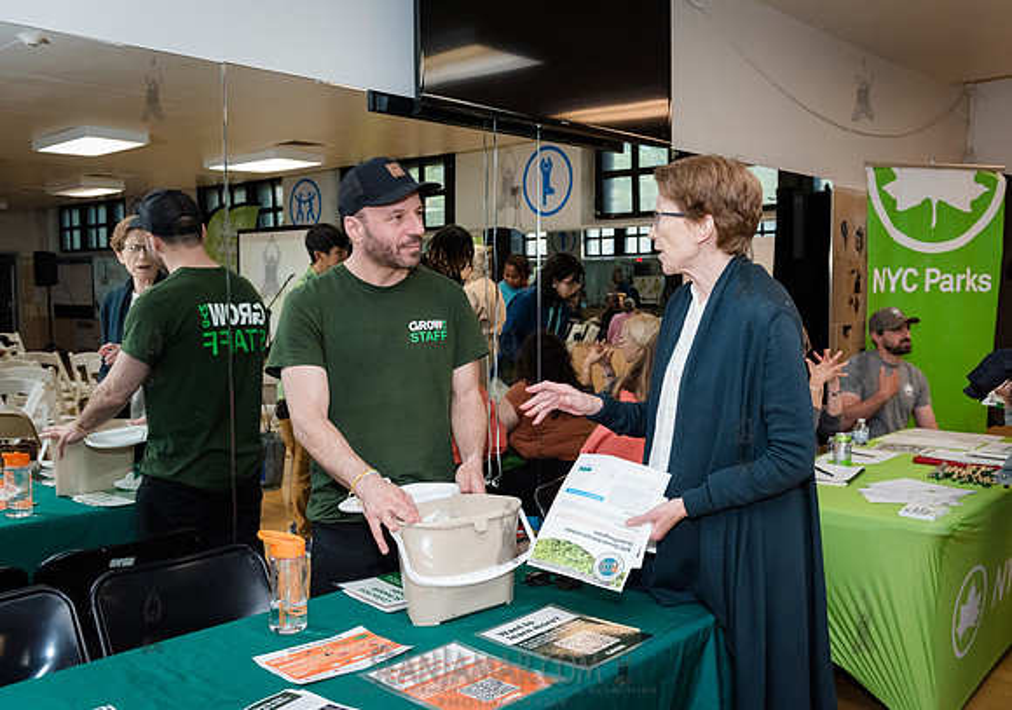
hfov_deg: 55.7
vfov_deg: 40.7
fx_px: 957
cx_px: 533
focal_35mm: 33
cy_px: 355
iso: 4000
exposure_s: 1/250
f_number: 4.5
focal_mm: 32
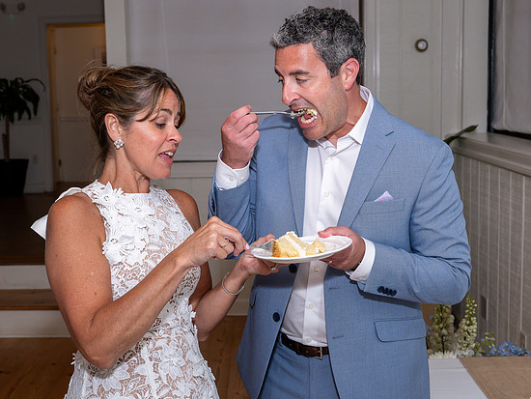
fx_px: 783
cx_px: 223
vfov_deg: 28.6
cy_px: 174
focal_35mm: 51
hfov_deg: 37.4
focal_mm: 40
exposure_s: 1/250
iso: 500
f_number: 7.1
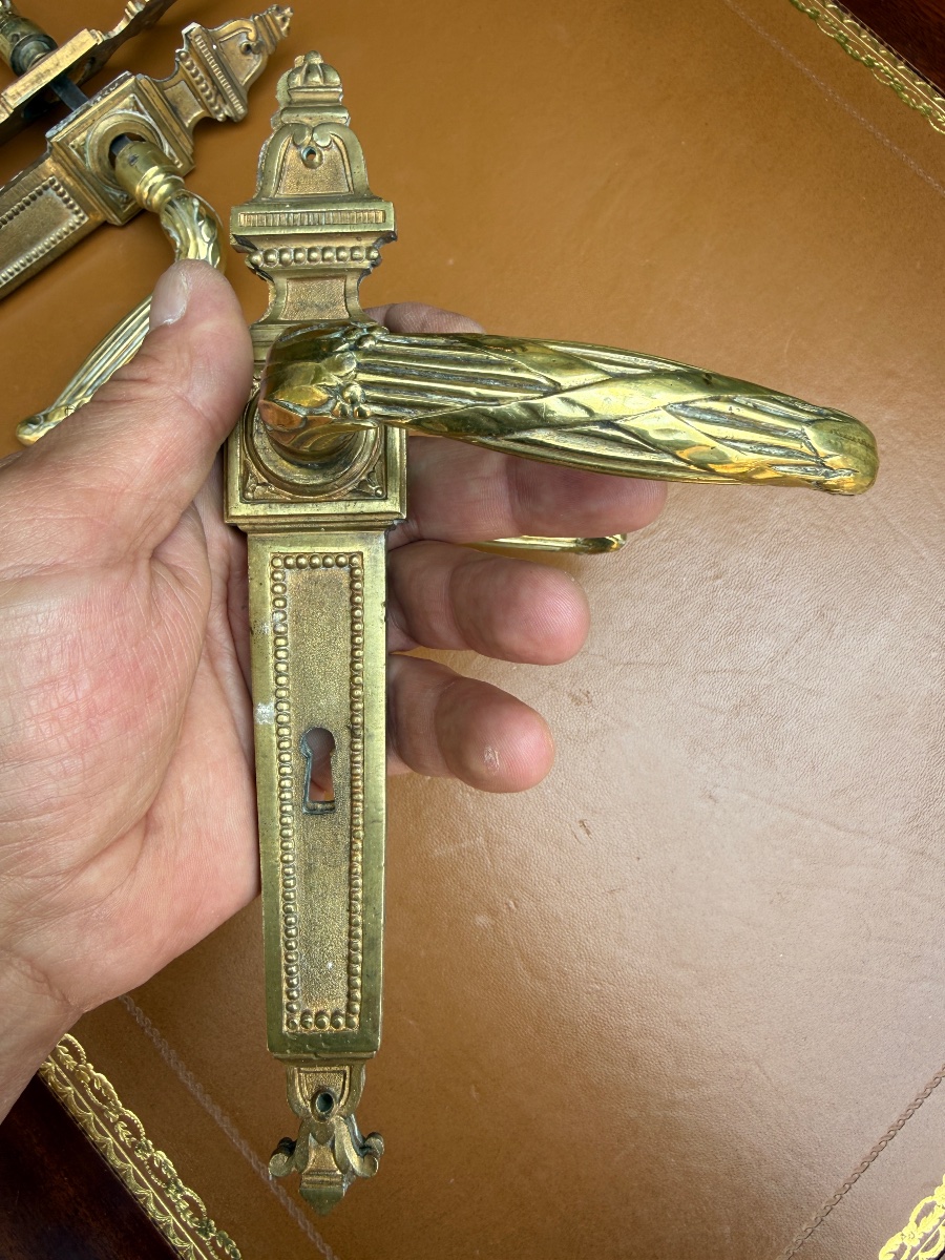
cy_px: 630
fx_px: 874
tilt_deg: -78.3
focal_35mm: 24
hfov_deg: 56.8
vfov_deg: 71.6
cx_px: 472
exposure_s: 1/273
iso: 40
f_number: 2.2
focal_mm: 2.22
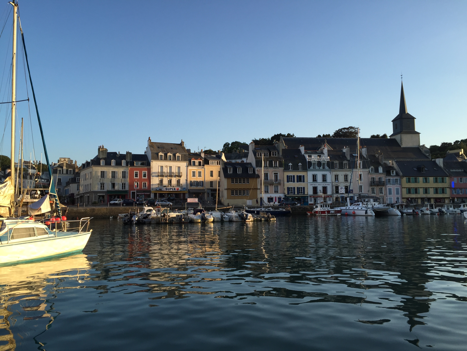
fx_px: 391
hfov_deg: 61.7
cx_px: 234
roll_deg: +0.1
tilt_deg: +4.1
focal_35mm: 29
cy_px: 176
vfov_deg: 48.2
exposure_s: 1/534
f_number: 2.2
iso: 32
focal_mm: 4.15
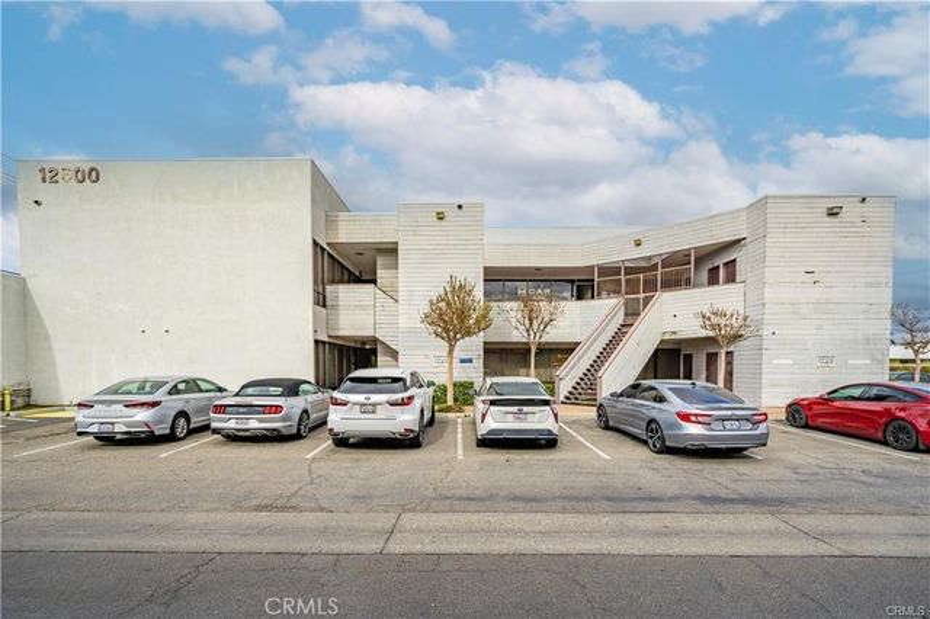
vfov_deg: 73.7
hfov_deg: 96.8
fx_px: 413
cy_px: 310
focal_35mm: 16
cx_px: 465
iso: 320
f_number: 7.1
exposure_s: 1/1000
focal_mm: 16
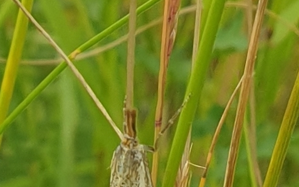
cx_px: 149
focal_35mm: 37
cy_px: 164
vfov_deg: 32.9
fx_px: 301
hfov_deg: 52.8
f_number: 2.4
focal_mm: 4.3
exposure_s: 1/317
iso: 50
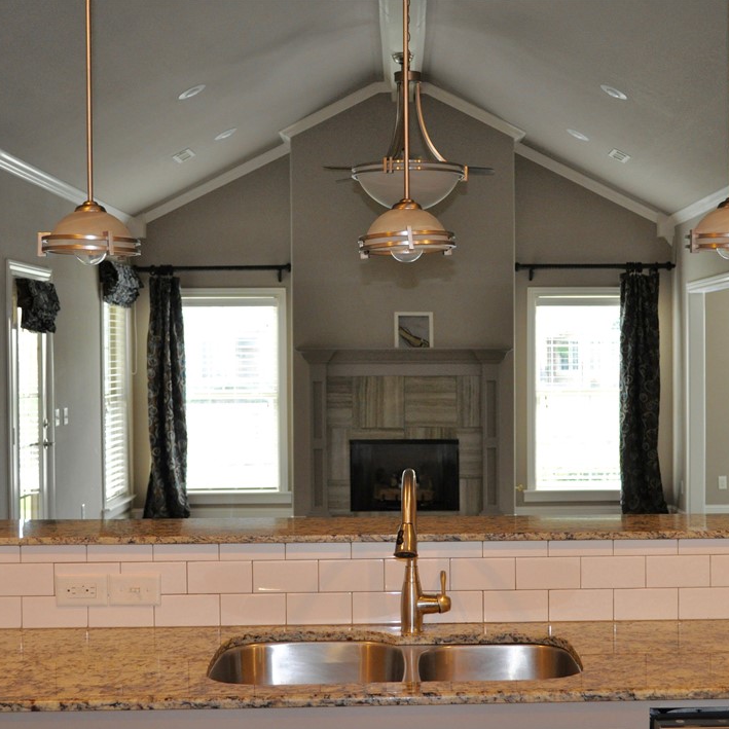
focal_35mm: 57
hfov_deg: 30.1
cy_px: 369
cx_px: 436
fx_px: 1350
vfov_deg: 30.2
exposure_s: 1/100
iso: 800
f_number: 4.5
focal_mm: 29
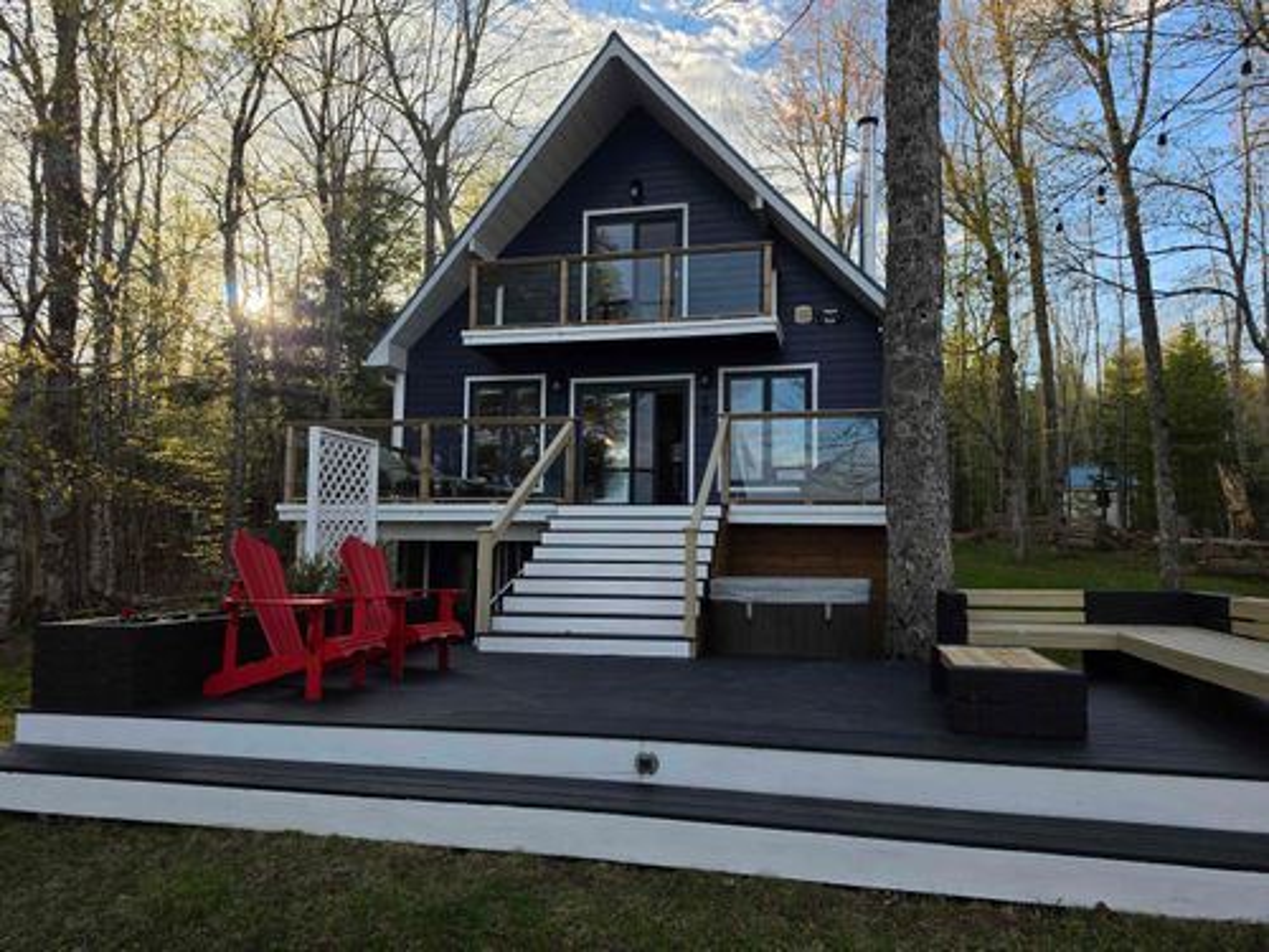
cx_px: 634
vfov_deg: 58.9
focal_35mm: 23
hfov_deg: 73.9
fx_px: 843
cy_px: 476
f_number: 1.4
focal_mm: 6.5
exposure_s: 1/3474
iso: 64
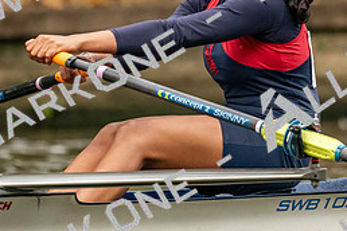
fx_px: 8655
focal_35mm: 898
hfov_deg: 2.3
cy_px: 25
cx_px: 145
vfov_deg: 1.5
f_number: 4.5
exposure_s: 1/2500
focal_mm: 400
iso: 4000
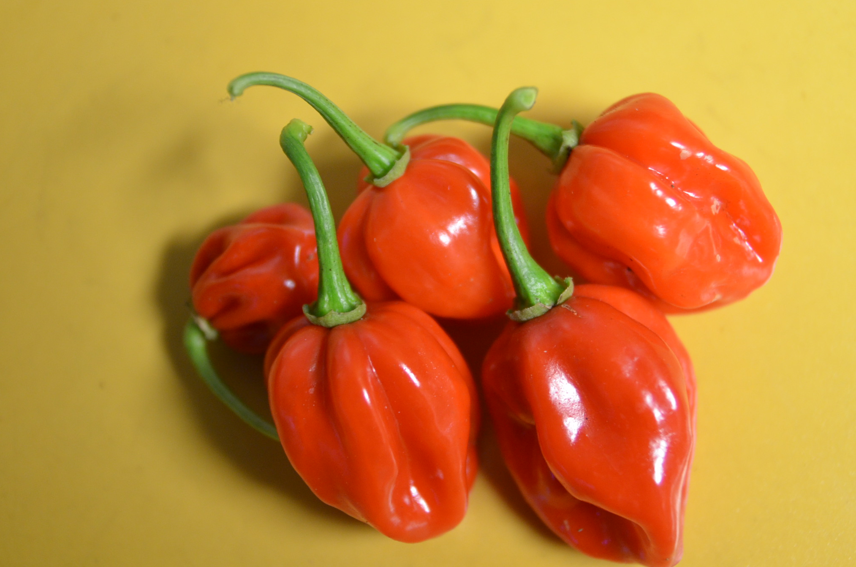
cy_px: 295
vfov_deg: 21.8
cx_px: 448
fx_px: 1471
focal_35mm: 62
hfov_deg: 32.4
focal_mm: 34
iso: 800
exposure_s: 1/30
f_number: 2.8
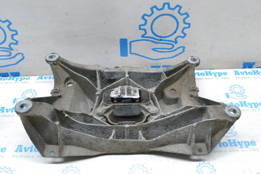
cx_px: 130
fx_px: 261
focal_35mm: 36
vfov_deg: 36.9
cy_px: 87
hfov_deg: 53.1
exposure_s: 1/125
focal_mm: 24
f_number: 10
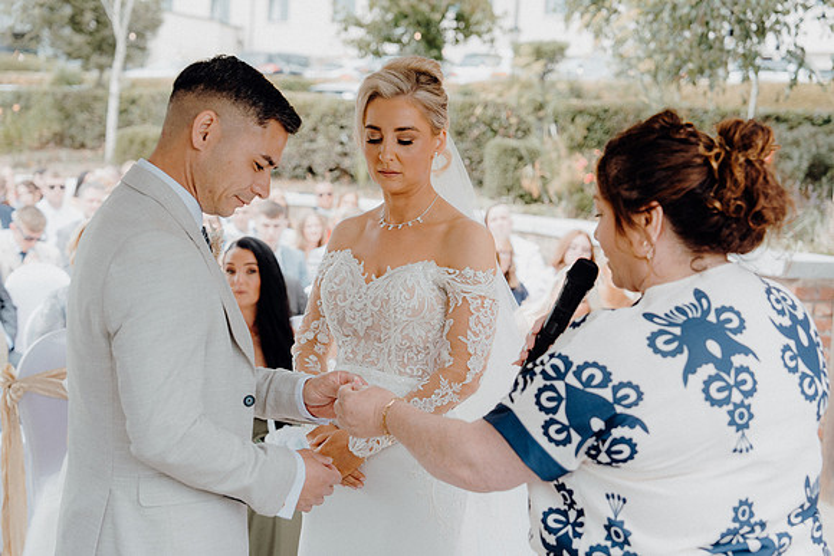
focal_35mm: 54
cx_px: 417
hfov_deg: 36.9
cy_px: 278
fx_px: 1251
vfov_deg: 25.1
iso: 125
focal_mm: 54
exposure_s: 1/200
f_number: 3.5
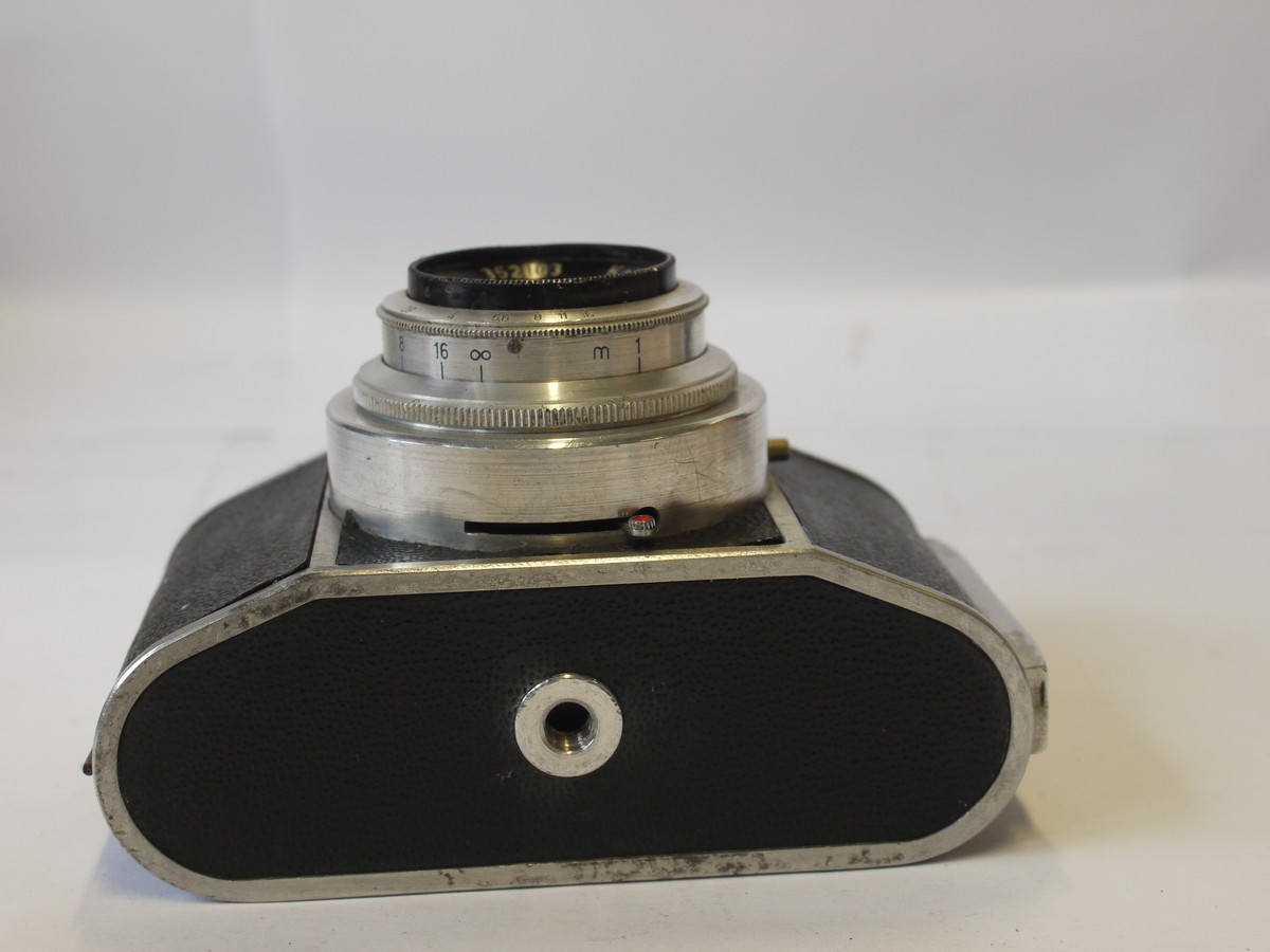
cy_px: 476
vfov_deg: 24.4
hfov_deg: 32.2
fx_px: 2201
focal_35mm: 60
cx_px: 635
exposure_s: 1/50
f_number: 7.1
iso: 400
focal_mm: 30
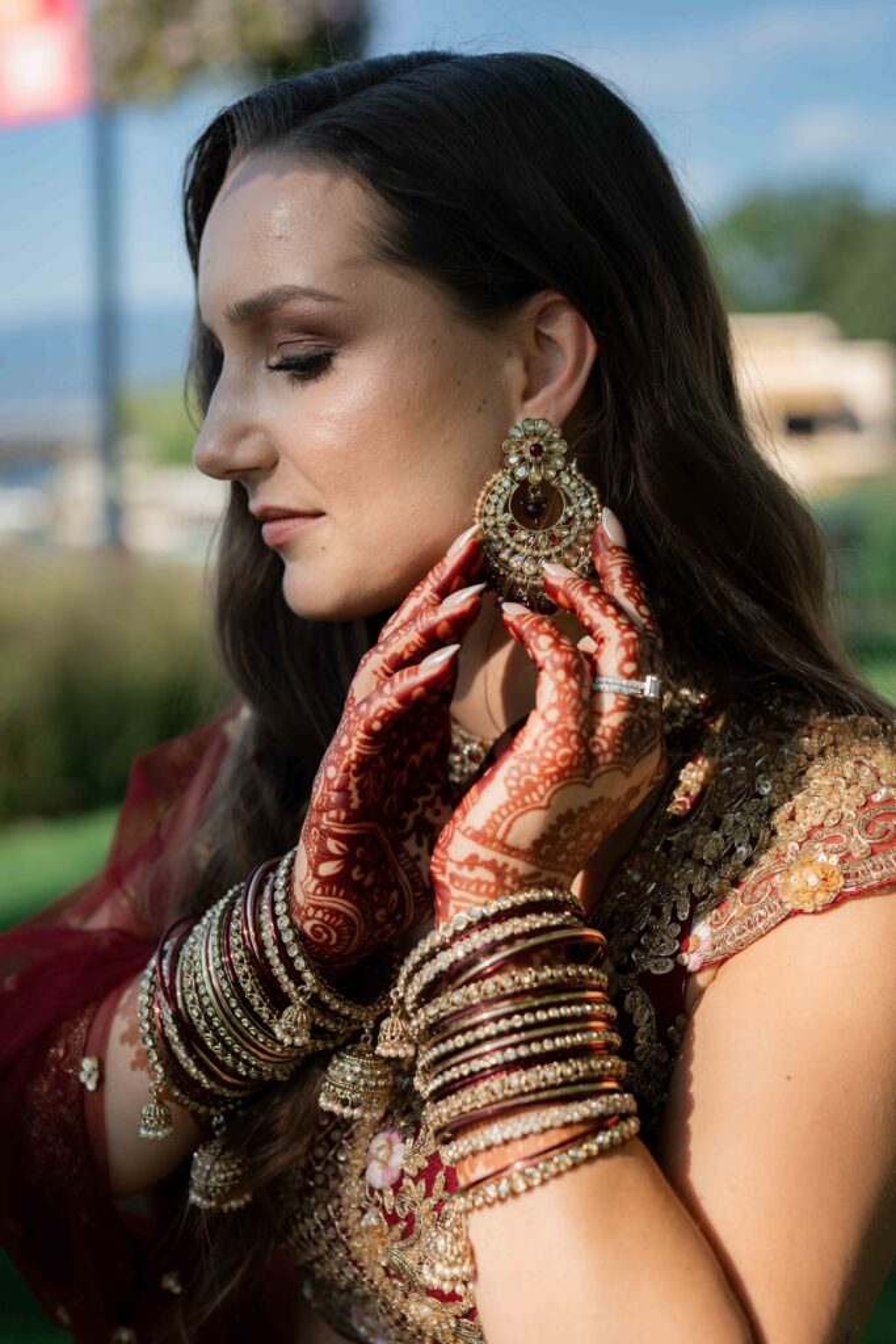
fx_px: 1866
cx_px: 448
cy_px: 672
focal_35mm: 50
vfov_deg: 39.6
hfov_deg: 27.0
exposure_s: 1/1250
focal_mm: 50
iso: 100
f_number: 2.8
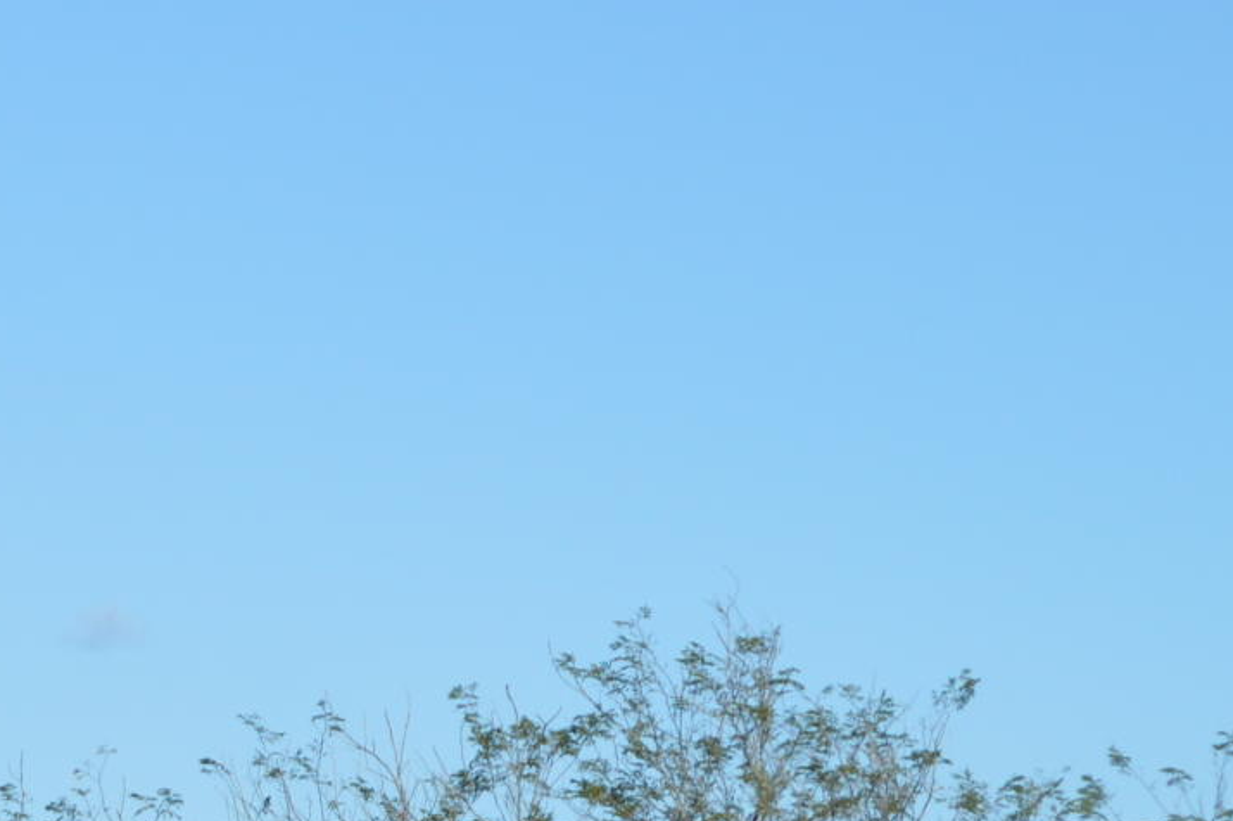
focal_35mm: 315
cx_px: -359
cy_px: 643
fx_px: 10781
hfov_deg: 6.5
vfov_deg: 4.4
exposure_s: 1/640
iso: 100
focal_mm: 50
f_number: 5.6
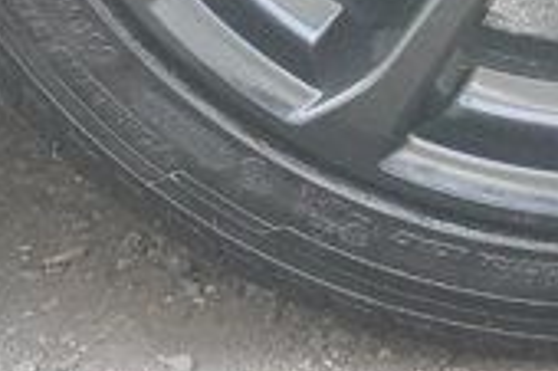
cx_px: 614
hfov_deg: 9.0
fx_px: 3500
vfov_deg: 5.9
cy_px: -458
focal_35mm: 226
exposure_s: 1/250
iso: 4000
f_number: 9
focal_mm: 25
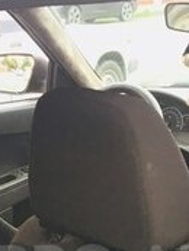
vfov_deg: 22.4
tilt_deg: -25.0
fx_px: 603
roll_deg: +2.1
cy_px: 267
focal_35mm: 83
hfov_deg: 17.8
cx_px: 64
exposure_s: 1/33
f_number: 2.2
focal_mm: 4.15
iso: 40
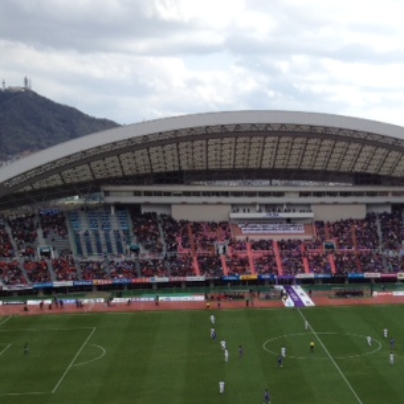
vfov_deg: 26.1
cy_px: 307
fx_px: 858
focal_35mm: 65
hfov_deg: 25.8
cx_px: 347
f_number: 2.4
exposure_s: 1/1255
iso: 64
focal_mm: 4.28
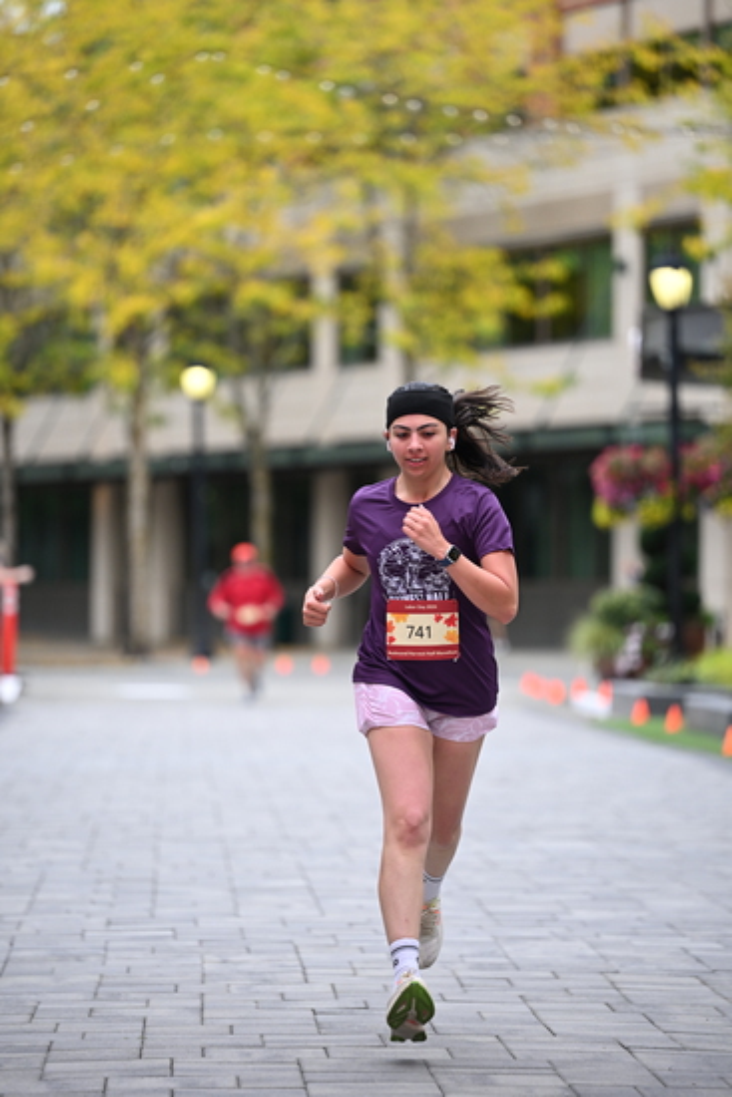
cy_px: 548
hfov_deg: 8.3
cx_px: 366
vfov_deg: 12.4
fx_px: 5029
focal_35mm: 165
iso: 640
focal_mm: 165
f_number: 2.8
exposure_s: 1/1600
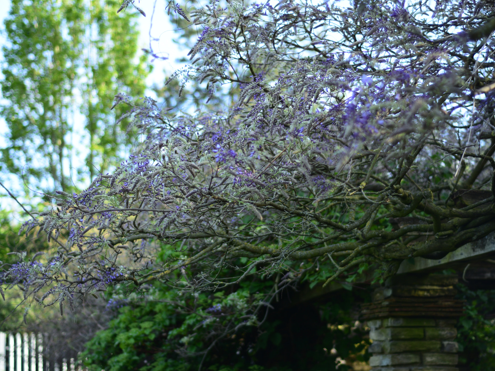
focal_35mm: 82
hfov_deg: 23.8
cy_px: 186
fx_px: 1173
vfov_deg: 18.0
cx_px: 251
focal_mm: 50
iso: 100
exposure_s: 1/500
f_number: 1.8
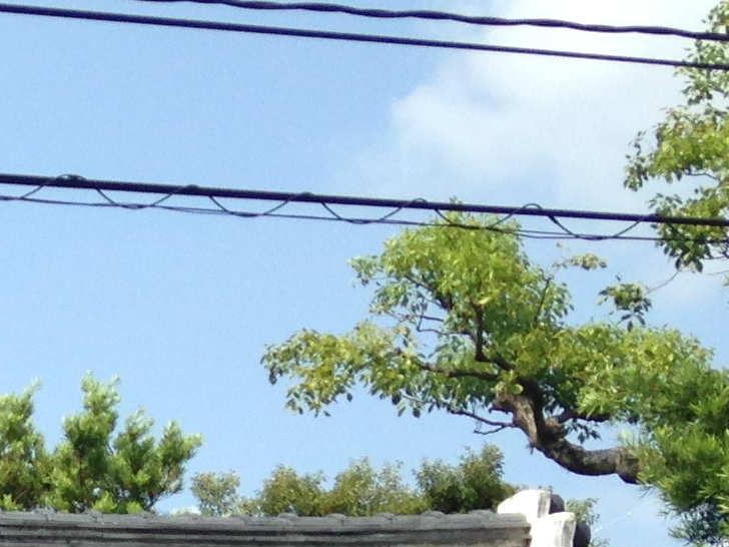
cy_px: 1082
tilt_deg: +2.6
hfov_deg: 12.1
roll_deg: -1.0
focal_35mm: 148
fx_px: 3117
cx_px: -633
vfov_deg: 9.4
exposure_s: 1/1178
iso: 50
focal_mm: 4.12
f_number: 2.4
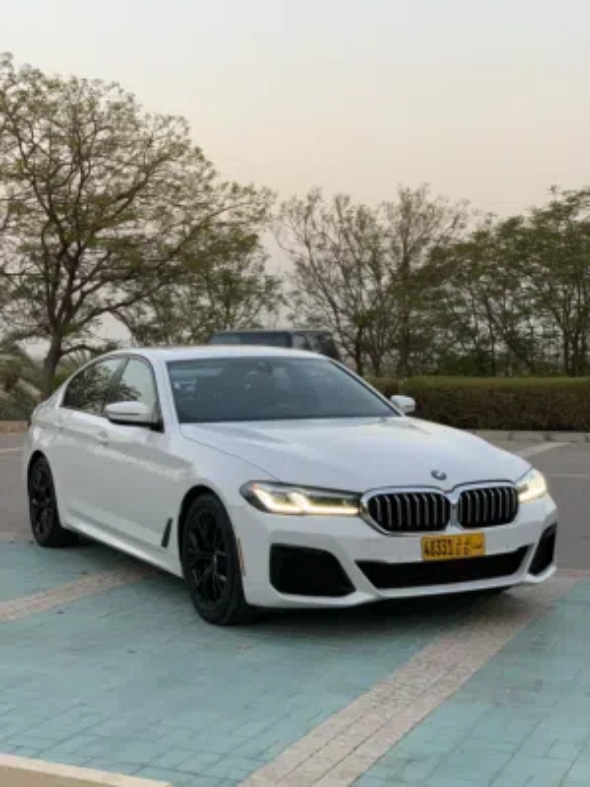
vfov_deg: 36.8
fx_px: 1182
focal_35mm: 52
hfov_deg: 28.0
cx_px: 295
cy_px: 394
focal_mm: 6
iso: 80
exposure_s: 1/122
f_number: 2.4
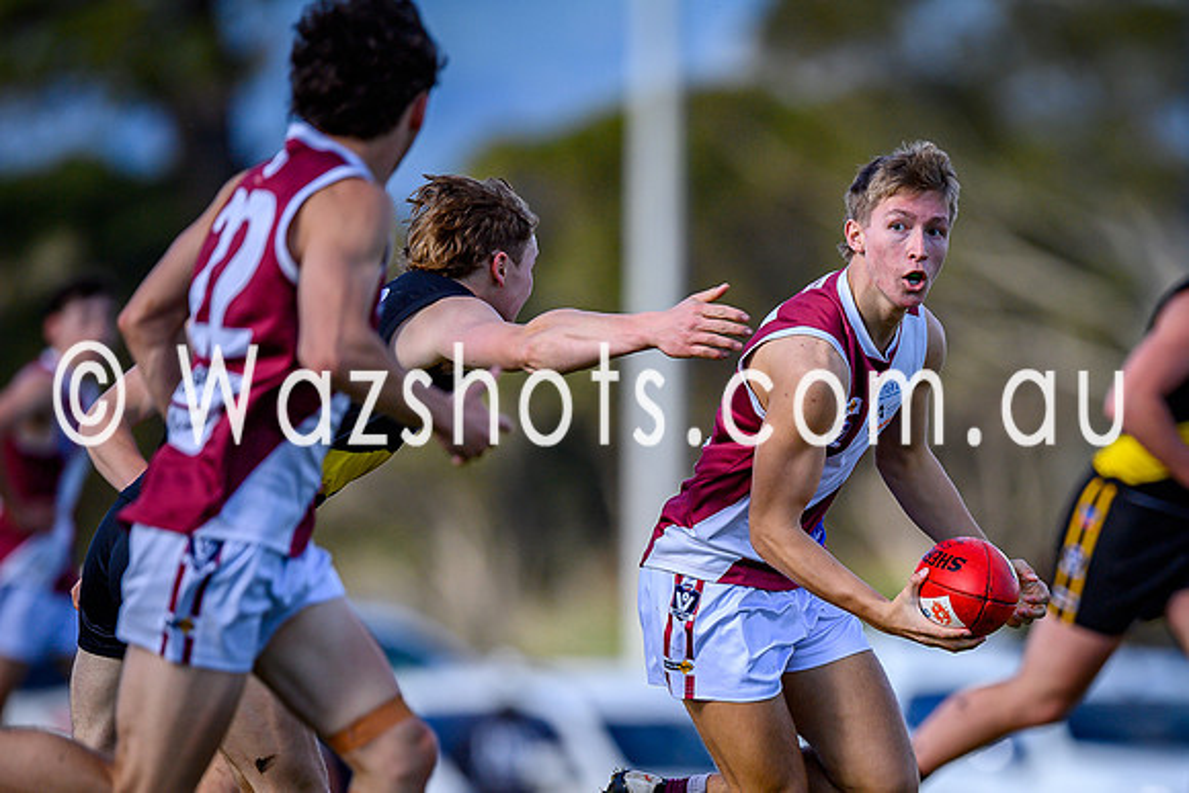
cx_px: 895
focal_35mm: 757
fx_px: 24992
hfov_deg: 2.7
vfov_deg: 1.8
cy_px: 587
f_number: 4
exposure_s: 1/2000
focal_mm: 500
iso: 320
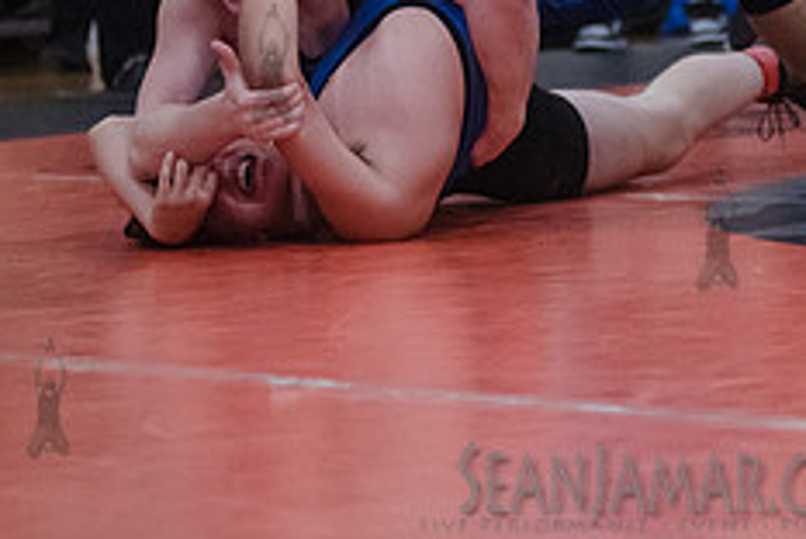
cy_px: -105
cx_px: 716
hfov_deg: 10.3
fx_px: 4461
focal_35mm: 199
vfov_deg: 6.9
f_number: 3.2
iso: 8000
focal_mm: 80
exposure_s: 1/400
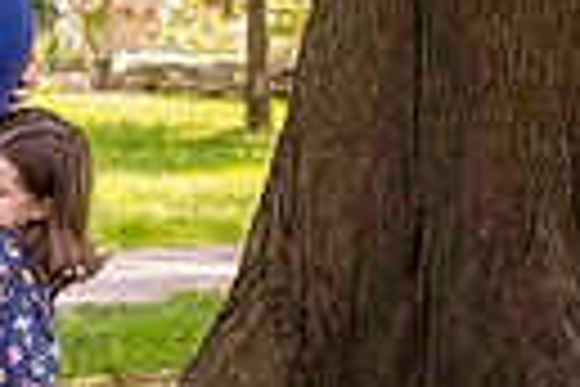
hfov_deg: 8.6
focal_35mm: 224
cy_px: 164
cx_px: -692
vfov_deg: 6.1
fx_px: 3609
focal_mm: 50
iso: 400
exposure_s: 1/320
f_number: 4
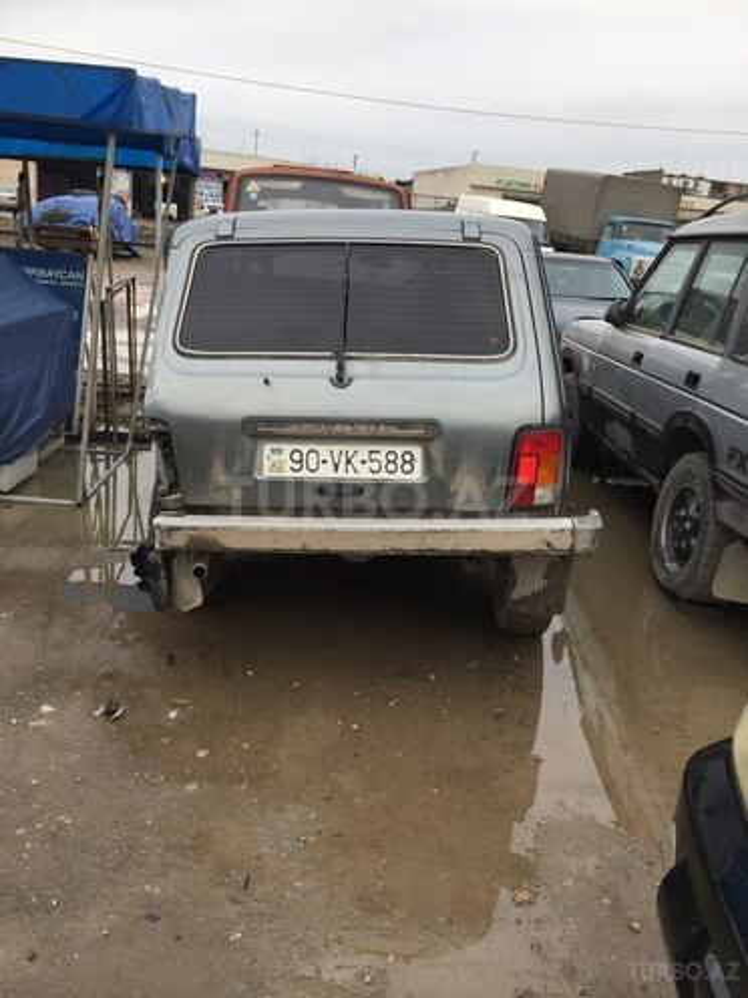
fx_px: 836
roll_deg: -3.7
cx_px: 374
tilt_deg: -16.7
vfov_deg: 61.7
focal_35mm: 29
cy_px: 499
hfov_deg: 48.2
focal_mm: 4.15
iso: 32
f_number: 2.2
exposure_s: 1/514
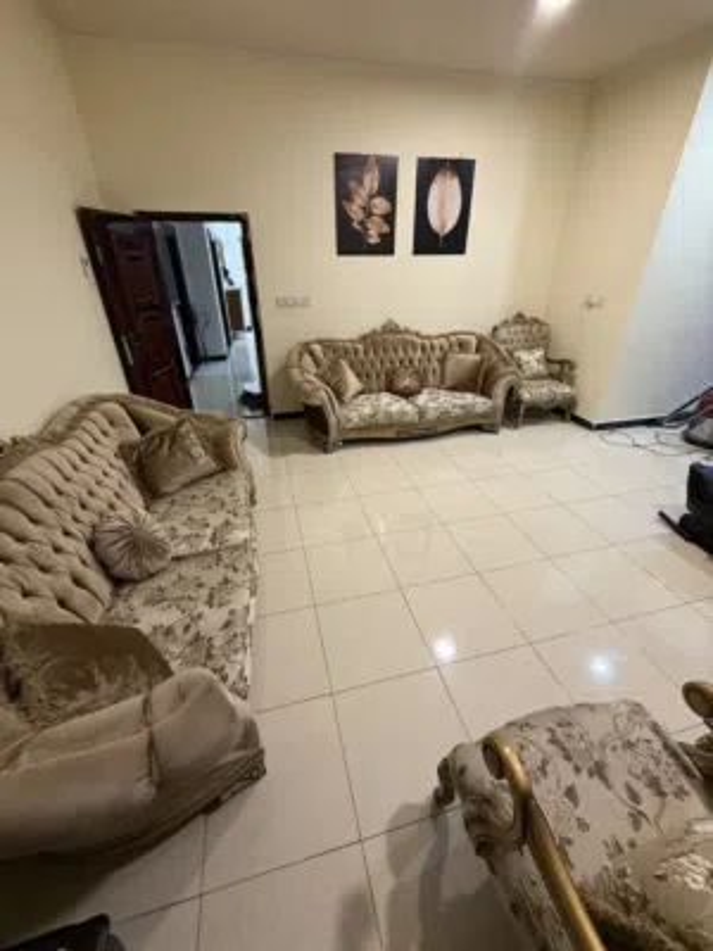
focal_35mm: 14
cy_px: 476
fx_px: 384
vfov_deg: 102.1
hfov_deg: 85.7
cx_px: 356
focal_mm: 2.22
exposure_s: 1/50
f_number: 2.2
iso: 160
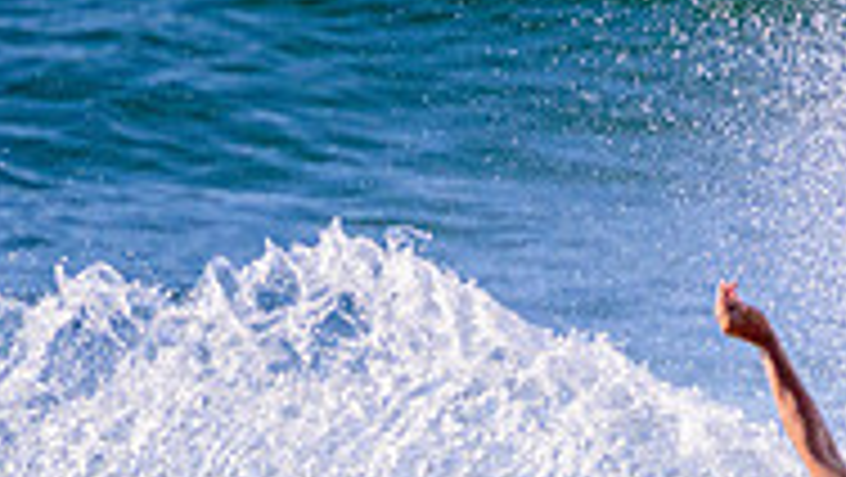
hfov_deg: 0.8
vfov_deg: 0.5
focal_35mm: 2584
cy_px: 691
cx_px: 922
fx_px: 57999
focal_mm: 800
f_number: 11
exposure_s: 1/2000
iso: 1250
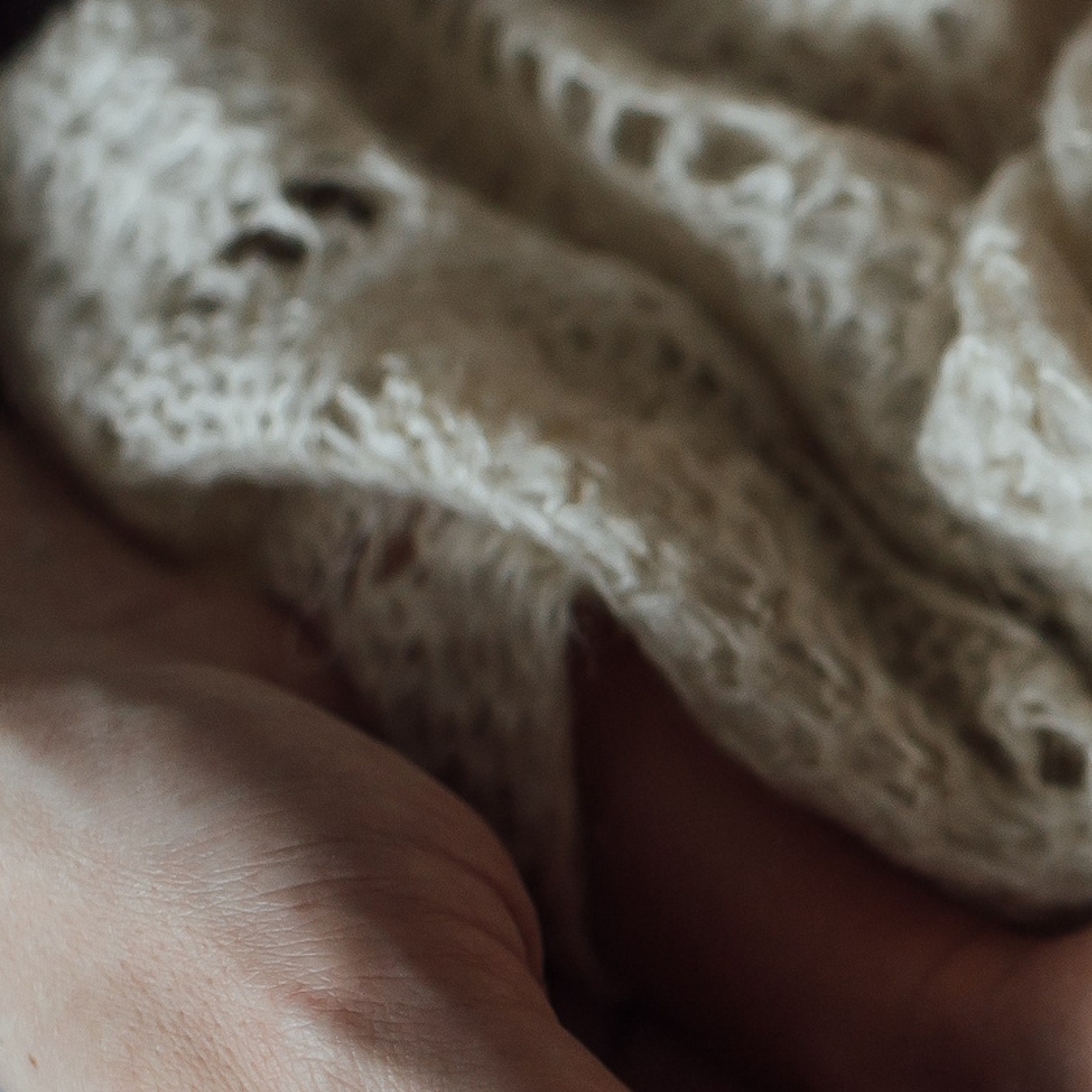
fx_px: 3747
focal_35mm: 105
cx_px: 1623
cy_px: 1003
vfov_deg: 16.3
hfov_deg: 15.4
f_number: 3.2
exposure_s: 1/250
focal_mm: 35
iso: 640
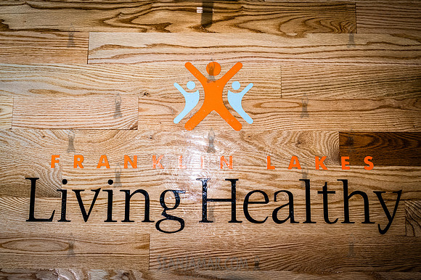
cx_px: 210
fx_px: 514
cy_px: 140
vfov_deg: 30.5
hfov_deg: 44.5
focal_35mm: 44
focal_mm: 44
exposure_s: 1/500
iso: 4000
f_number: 5
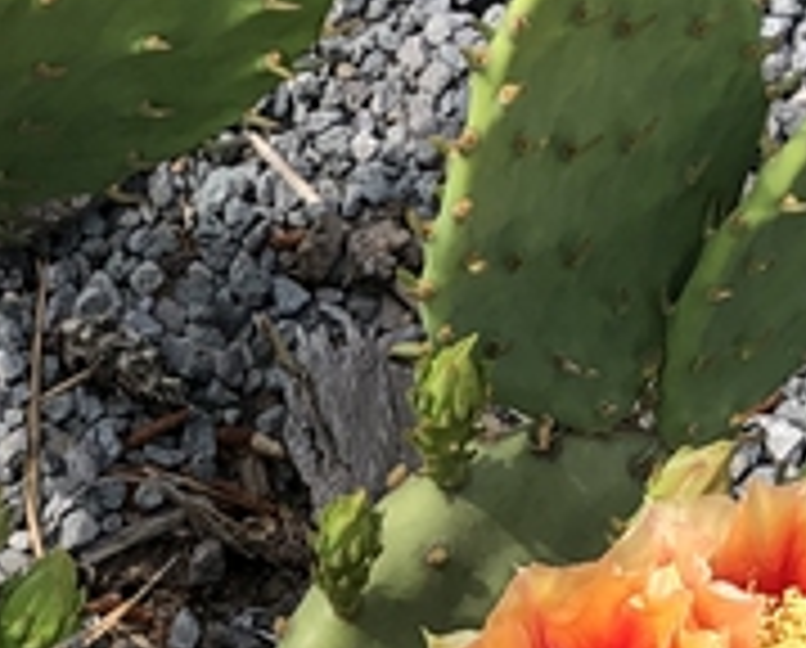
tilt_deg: -60.7
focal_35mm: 156
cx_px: -90
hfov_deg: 12.1
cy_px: 1089
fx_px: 3729
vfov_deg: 9.5
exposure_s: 1/759
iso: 20
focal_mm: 3.99
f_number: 1.8
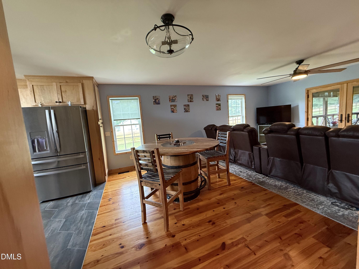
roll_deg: +4.8
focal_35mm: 14
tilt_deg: -6.0
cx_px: 180
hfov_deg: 102.1
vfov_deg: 85.7
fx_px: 145
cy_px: 134
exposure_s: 1/60
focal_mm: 2.22
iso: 400
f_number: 2.2
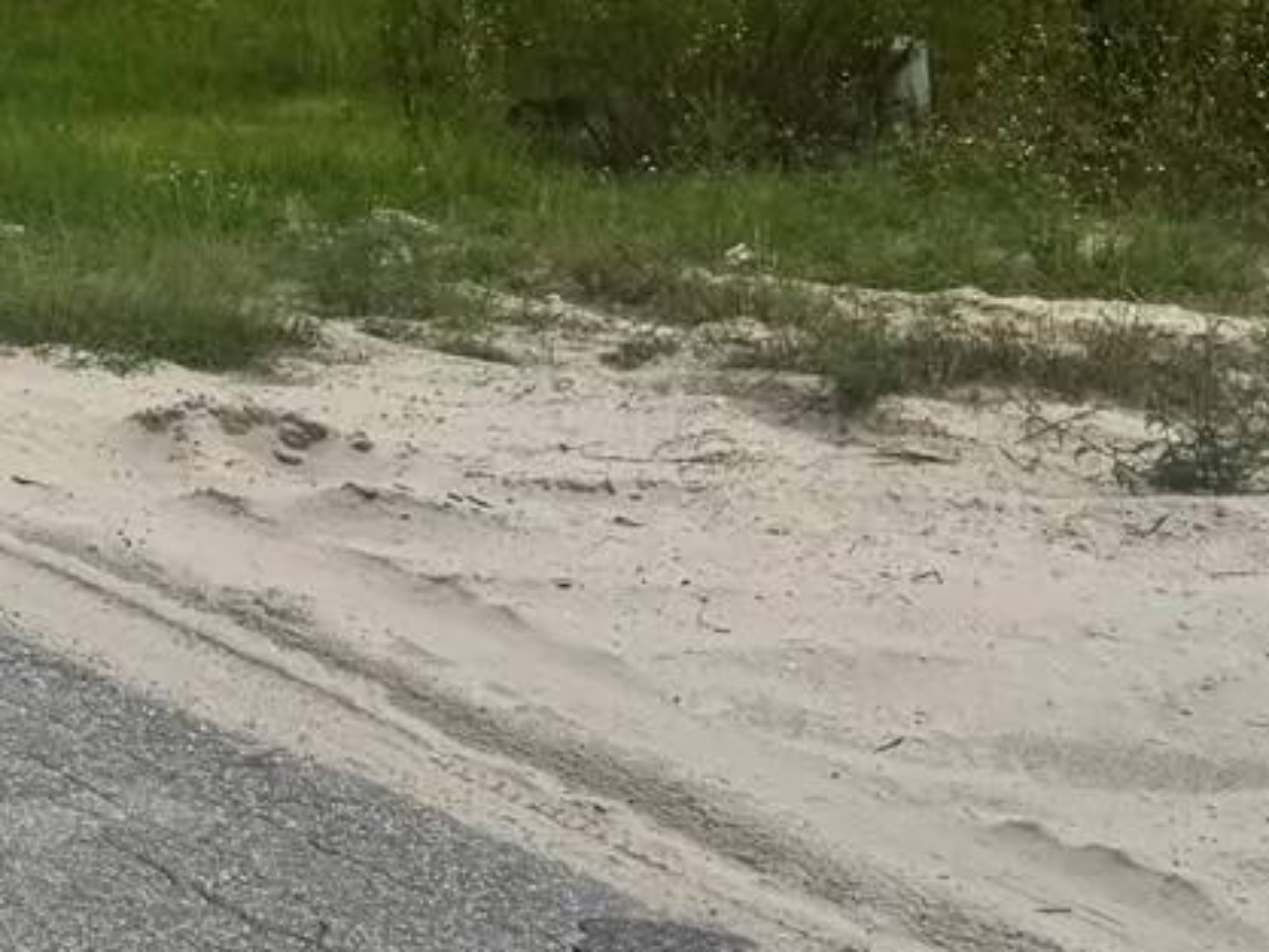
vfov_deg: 15.2
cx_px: -560
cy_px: -365
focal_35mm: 92
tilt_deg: +2.6
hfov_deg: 19.0
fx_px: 3374
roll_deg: +0.1
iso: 80
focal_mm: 6.76
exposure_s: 1/7937
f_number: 1.78
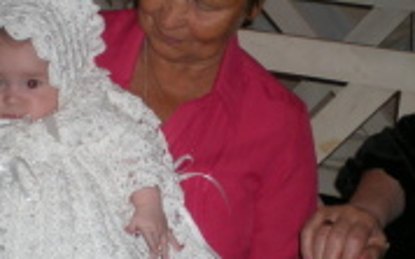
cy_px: 141
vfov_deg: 15.2
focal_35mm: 86
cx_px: 177
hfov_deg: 24.1
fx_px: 972
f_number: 3.1
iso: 64
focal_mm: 6.3
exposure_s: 1/60
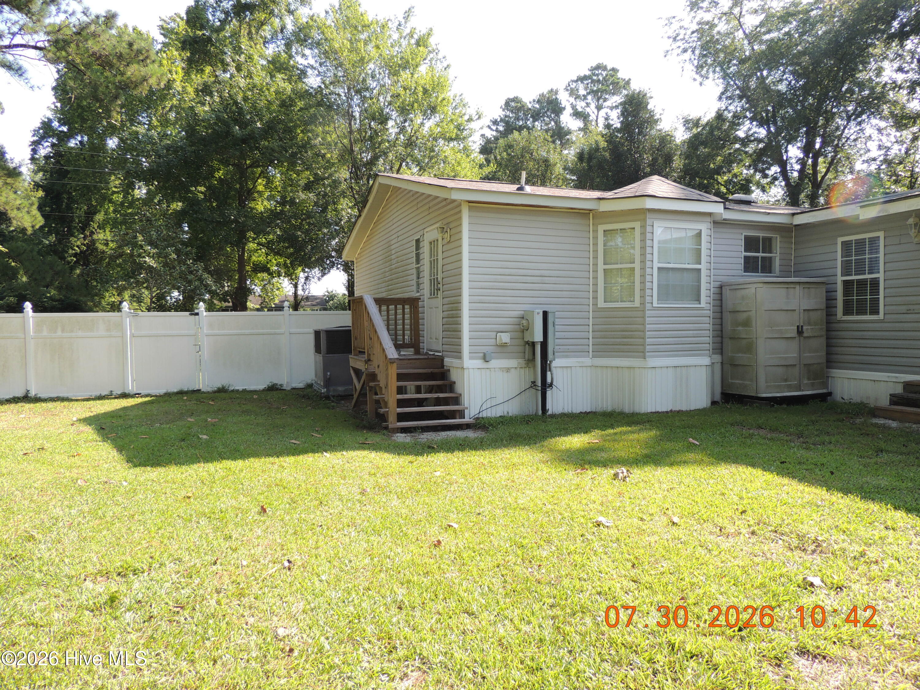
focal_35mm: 24
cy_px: 345
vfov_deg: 56.8
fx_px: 638
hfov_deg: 71.6
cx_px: 460
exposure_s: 1/250
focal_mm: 4.3
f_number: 3
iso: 100
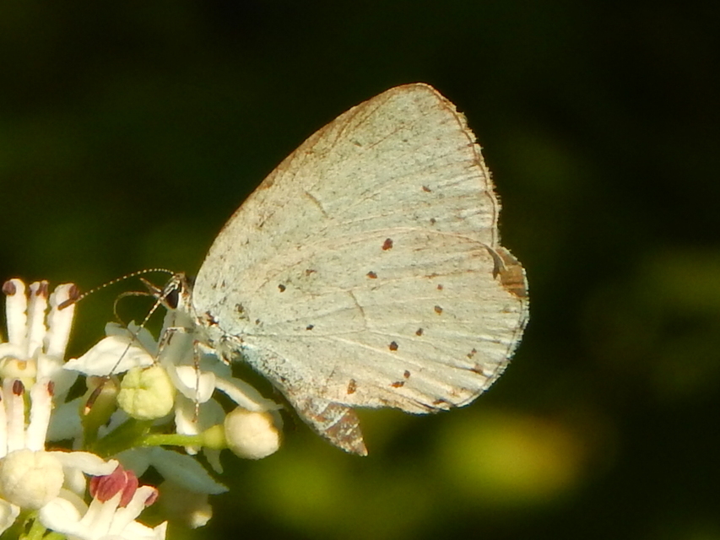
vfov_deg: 5.3
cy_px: 270
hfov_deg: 7.1
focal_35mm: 279
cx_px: 360
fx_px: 5804
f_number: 5.7
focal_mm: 50.1
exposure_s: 1/500
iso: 125
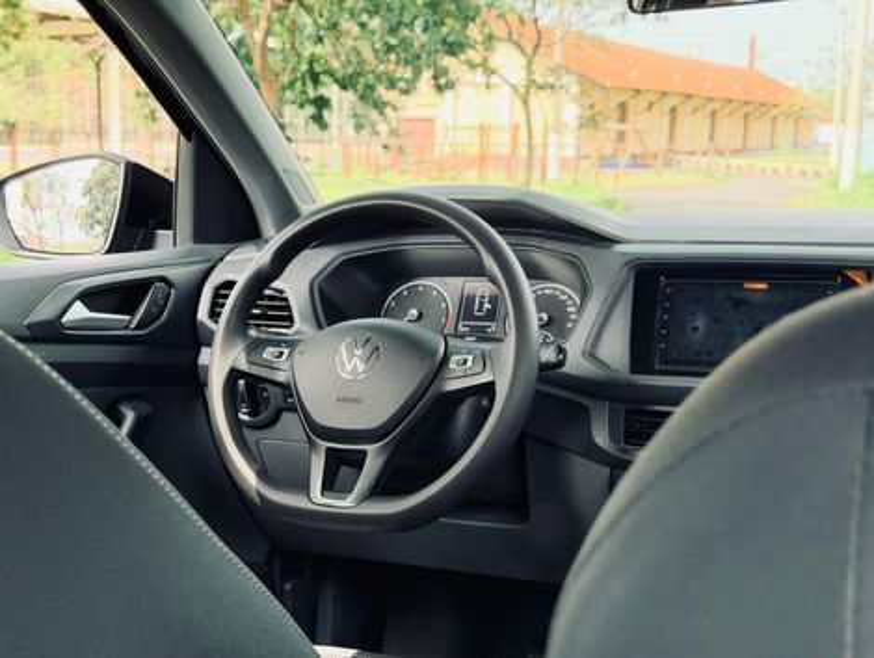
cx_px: 437
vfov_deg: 30.3
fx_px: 1214
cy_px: 329
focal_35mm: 48
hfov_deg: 39.6
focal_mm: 6.76
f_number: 1.78
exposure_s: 1/195
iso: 200
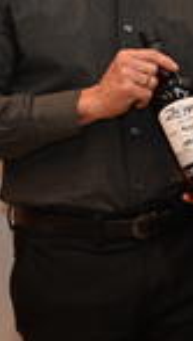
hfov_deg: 8.8
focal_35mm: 123
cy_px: 90
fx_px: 1116
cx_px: 481
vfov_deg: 17.3
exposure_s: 1/60
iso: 1600
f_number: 4
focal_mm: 36
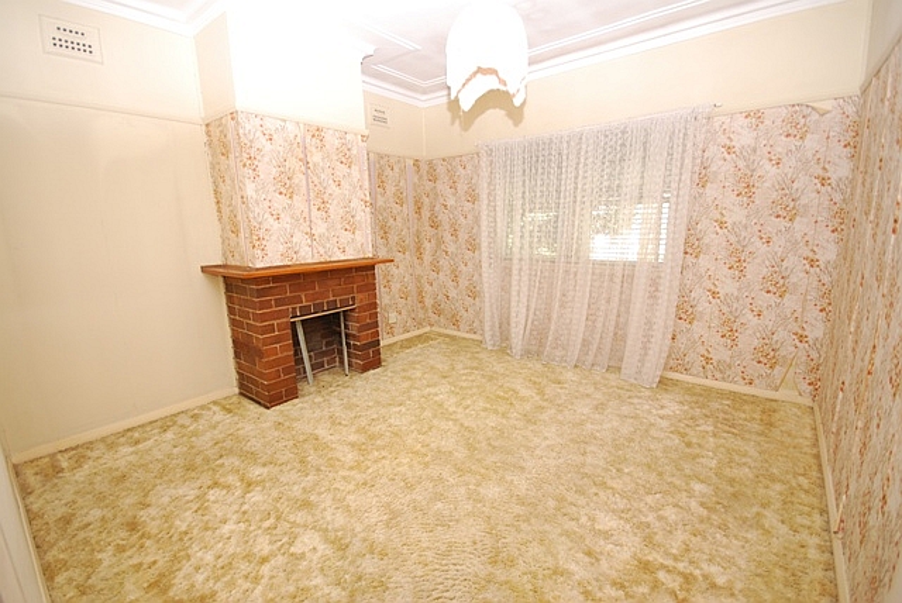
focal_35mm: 15
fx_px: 376
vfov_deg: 77.4
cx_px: 451
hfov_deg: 100.3
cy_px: 302
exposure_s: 1/60
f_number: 4
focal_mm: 10
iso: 360
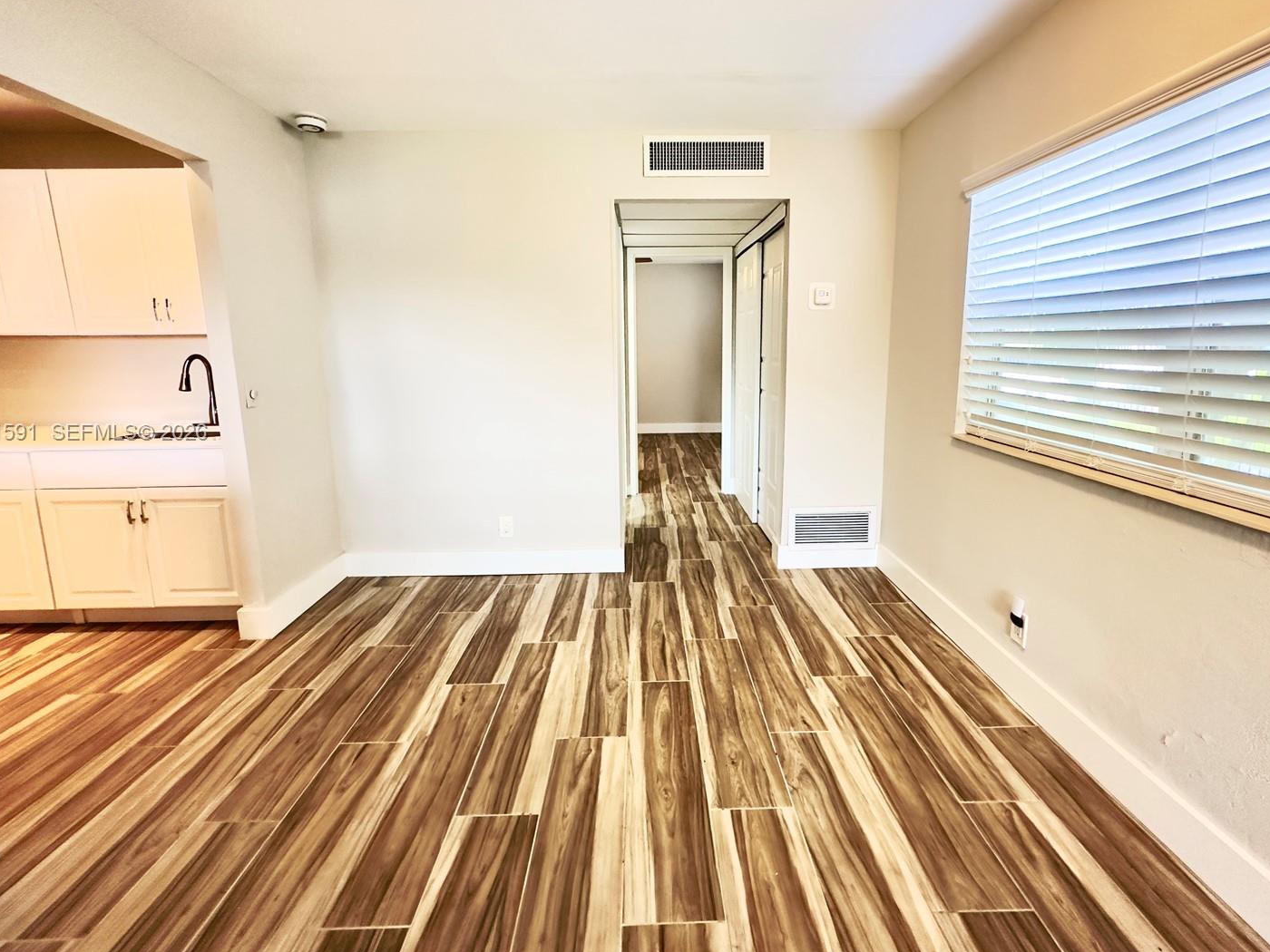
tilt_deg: -8.4
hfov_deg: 94.5
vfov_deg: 77.9
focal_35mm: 16
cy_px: 433
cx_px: 650
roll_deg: -0.1
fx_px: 587
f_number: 2.2
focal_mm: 2.22
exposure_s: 1/60
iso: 400
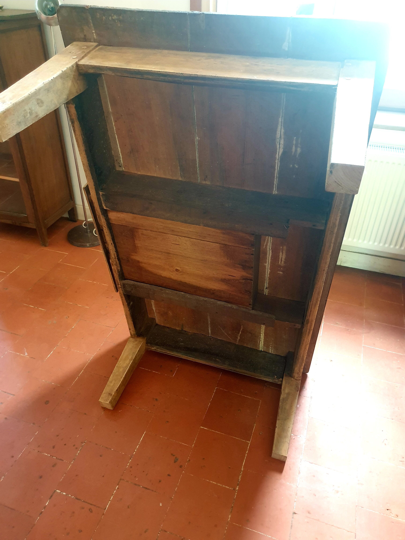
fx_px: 406
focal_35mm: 26
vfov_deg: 67.3
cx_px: 202
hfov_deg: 53.1
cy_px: 270
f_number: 1.5
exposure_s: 1/33
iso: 250
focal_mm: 4.3
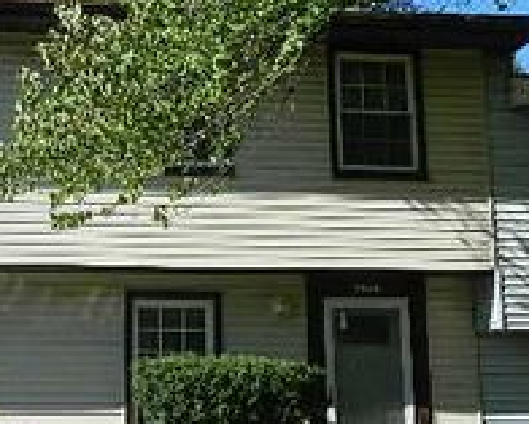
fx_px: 1206
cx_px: 111
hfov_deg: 24.4
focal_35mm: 77
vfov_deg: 19.9
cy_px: 217
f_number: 3.2
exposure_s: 1/640
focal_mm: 5.6
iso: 80
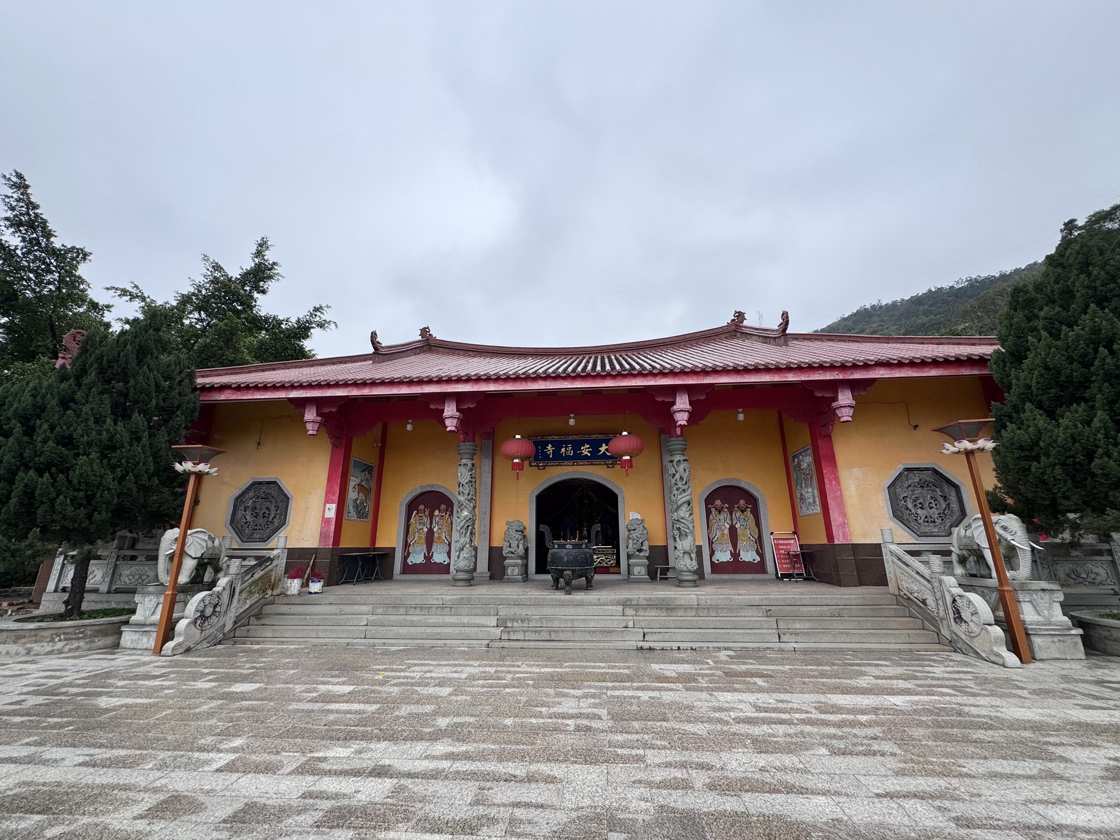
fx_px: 453
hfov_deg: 102.1
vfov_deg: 85.7
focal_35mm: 14
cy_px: 420
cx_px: 560
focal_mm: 2.22
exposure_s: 1/587
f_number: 2.2
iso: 40
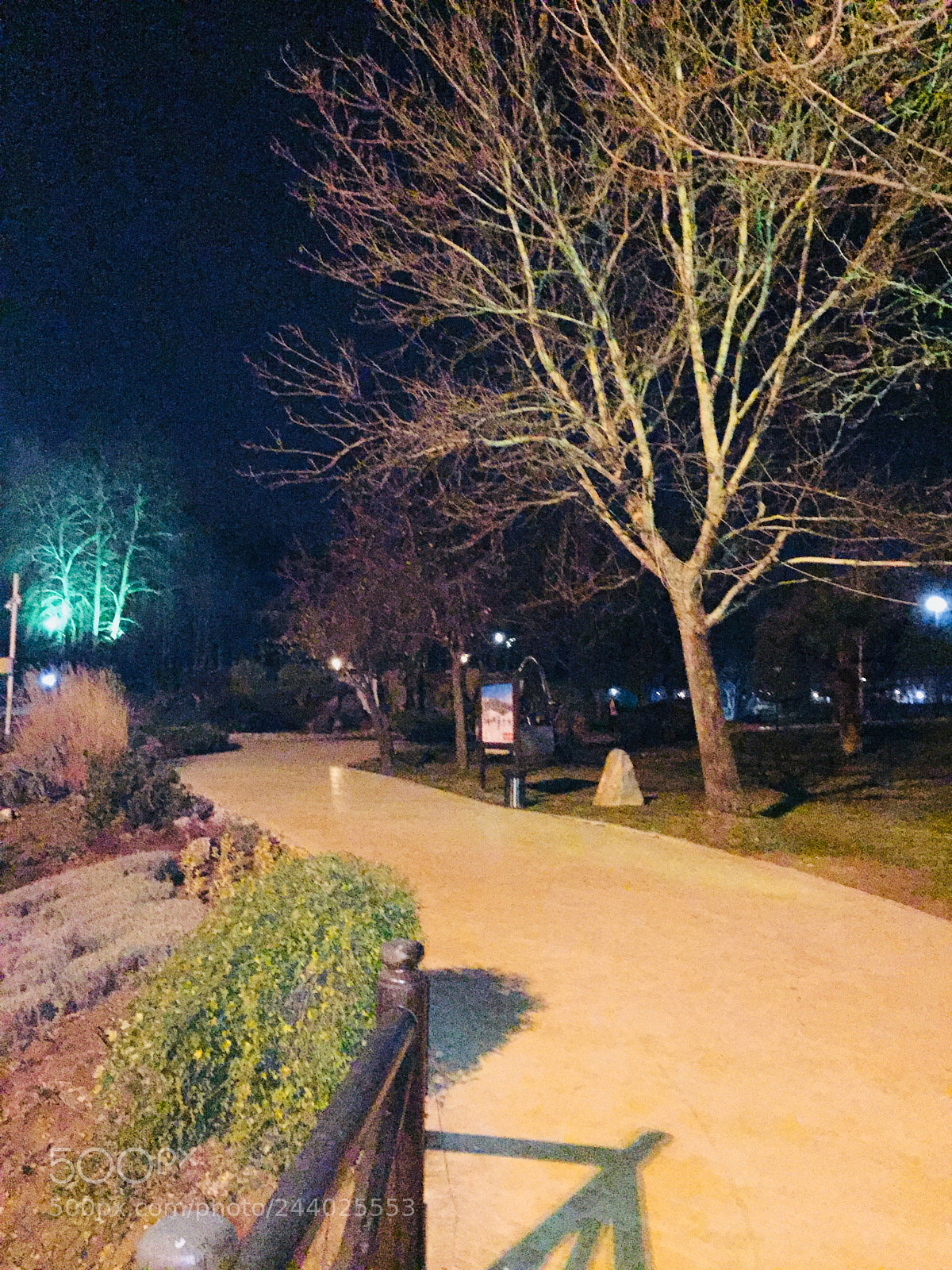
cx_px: 476
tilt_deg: +7.1
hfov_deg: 48.2
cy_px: 635
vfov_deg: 61.7
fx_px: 1063
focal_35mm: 29
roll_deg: -0.7
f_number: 2.2
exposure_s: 1/17
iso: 2000
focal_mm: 4.15
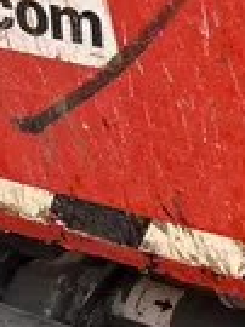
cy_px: 297
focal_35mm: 141
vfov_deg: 13.9
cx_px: 570
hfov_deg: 9.5
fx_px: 1333
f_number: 1.5
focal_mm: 5.7
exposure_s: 1/262
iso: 40
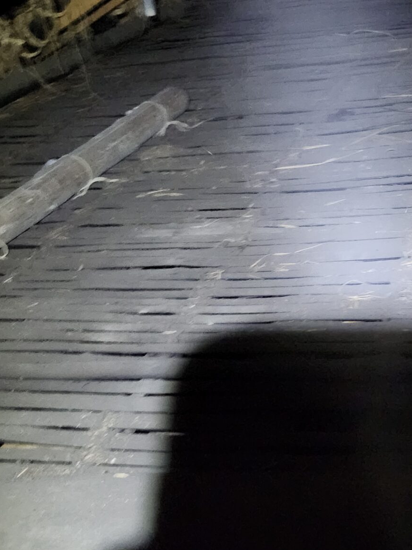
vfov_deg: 37.4
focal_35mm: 51
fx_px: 809
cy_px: 312
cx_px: 432
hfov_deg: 26.7
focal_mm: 5.54
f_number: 1.8
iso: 1600
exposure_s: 1/25
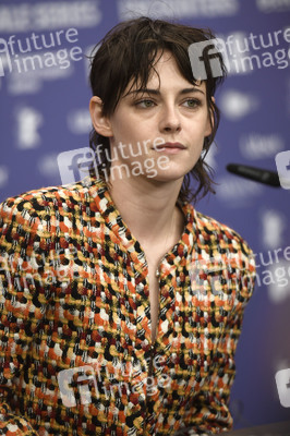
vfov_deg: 10.3
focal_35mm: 200
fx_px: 2421
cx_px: 145
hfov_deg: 6.9
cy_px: 218
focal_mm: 200
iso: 1000
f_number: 3.2
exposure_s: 1/400
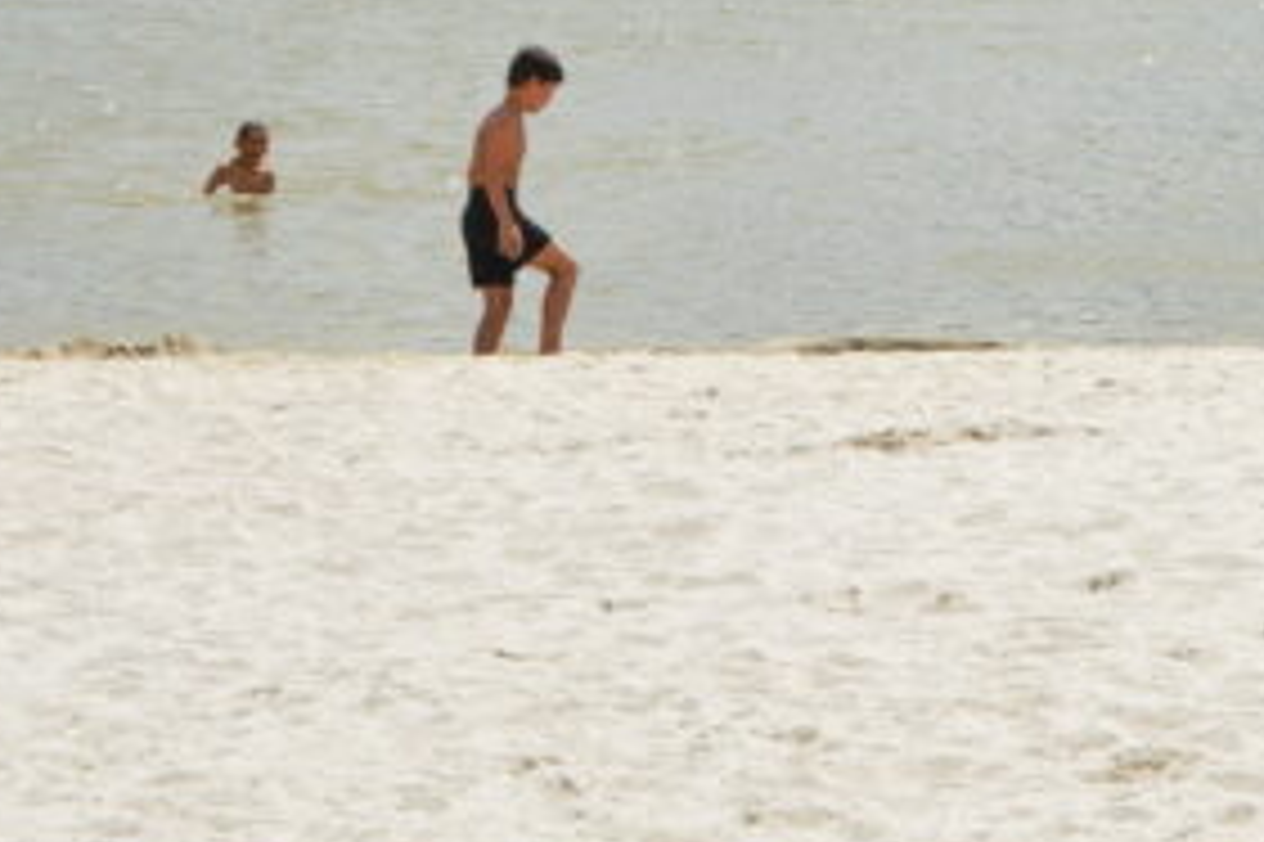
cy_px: -218
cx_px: 2087
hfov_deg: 8.7
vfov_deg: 5.9
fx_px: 8071
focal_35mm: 230
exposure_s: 1/400
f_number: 10
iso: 100
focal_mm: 42
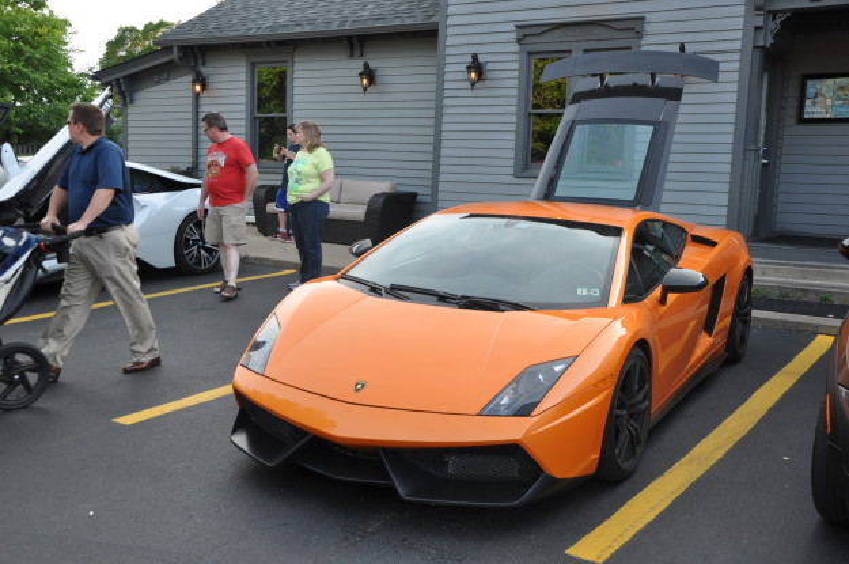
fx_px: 883
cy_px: 282
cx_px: 424
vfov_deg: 35.4
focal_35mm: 38
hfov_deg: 51.3
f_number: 5.6
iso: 250
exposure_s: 1/125
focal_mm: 25
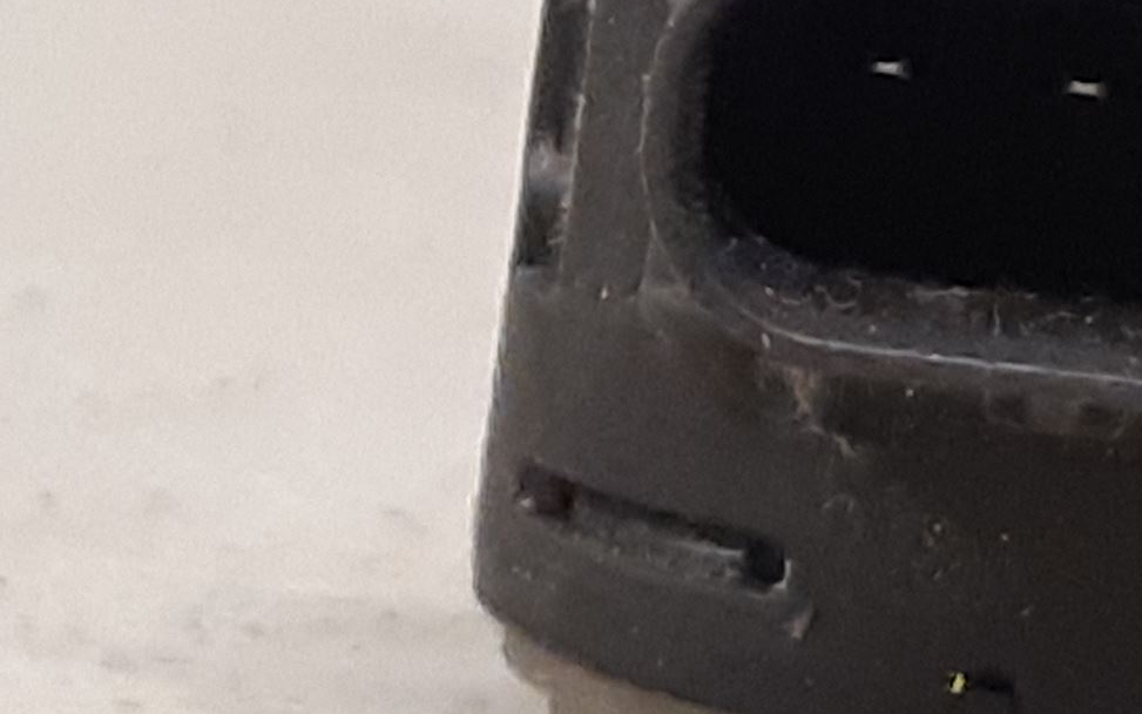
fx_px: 1805
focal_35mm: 58
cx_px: 789
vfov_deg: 22.1
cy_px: 171
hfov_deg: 34.7
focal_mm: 3.93
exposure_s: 1/50
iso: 250
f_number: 1.7
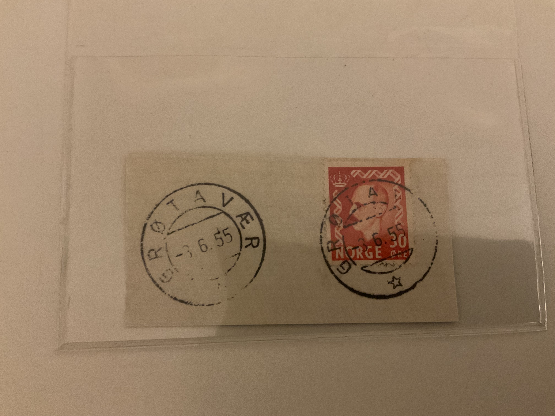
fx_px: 465
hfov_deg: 61.7
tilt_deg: -81.1
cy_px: 208
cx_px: 278
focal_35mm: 29
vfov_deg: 48.2
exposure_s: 1/30
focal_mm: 3
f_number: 1.8
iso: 400
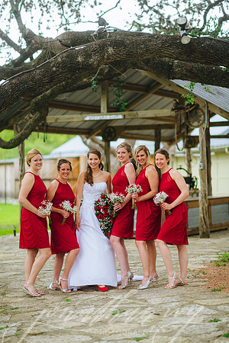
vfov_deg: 23.9
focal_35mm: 85
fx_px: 811
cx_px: 114
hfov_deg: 16.1
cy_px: 172
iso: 80
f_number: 1.8
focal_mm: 85
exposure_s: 1/250
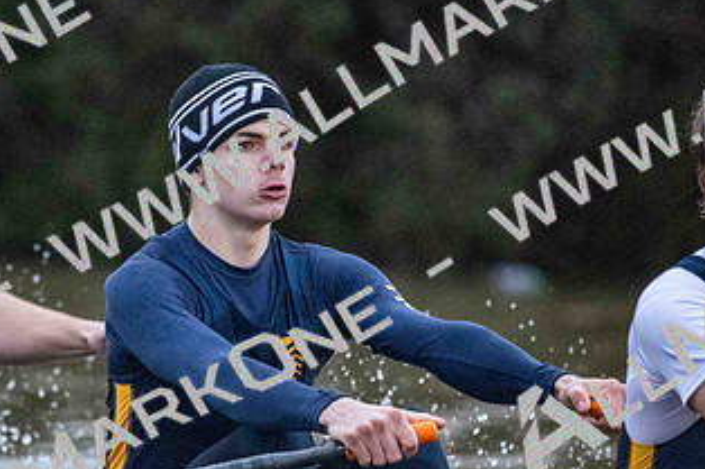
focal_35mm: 739
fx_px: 14464
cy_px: 279
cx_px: 326
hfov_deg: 2.8
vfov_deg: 1.9
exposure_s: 1/1600
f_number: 4.5
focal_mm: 400
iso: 18000
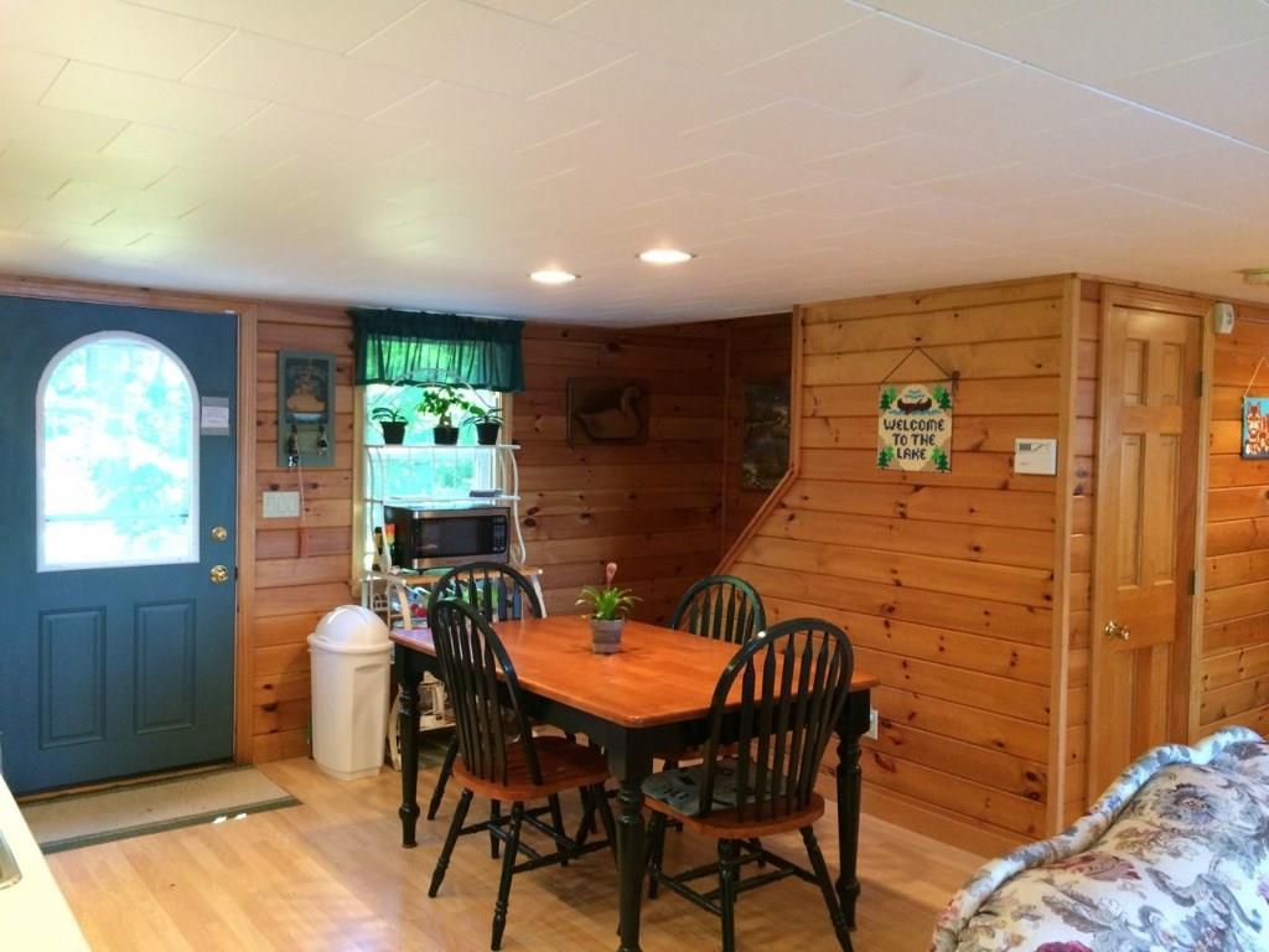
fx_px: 1063
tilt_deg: -3.4
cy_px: 476
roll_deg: -0.6
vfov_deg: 48.2
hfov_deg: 61.7
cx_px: 634
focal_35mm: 29
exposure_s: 1/30
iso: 200
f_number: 2.2
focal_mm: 4.15
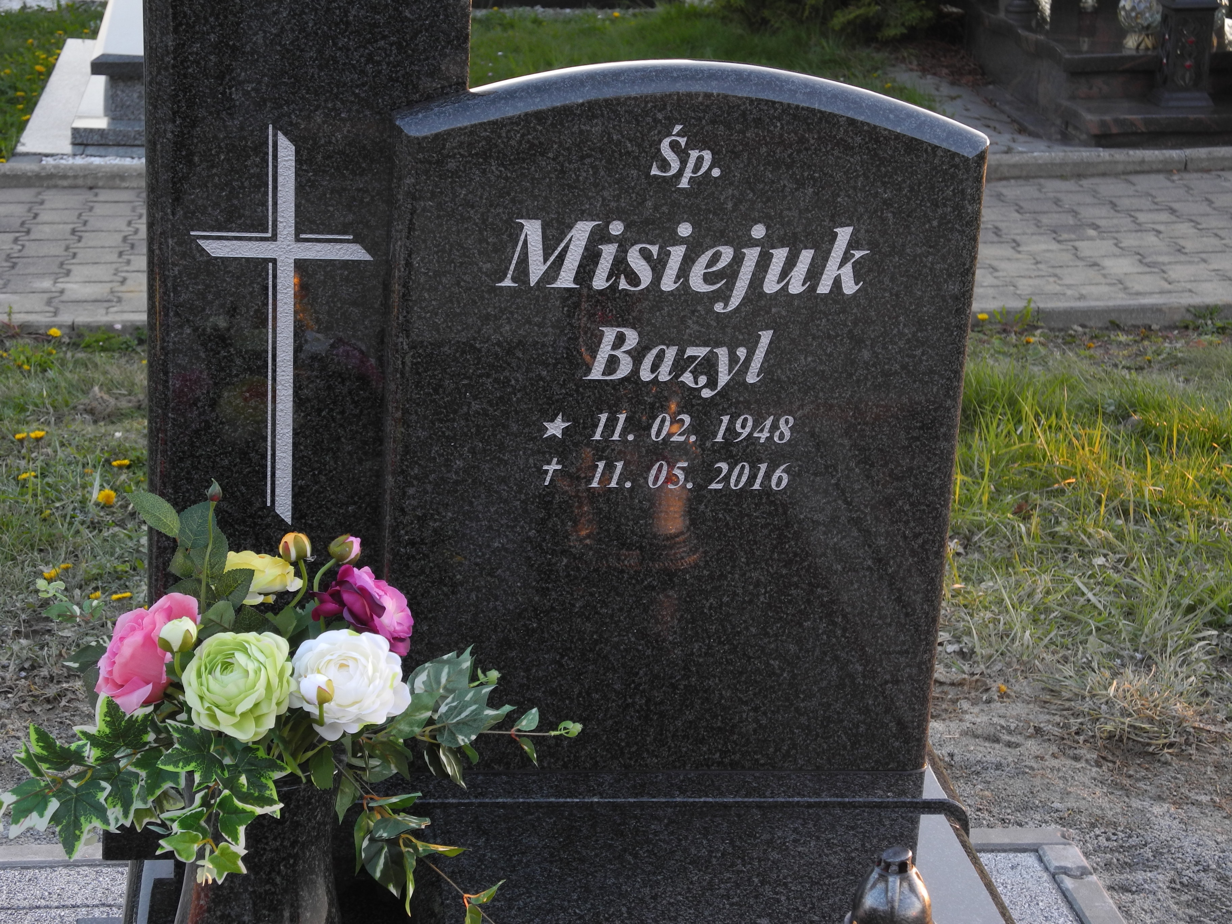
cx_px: 616
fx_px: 2705
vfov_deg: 19.4
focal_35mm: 76
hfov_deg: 25.7
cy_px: 462
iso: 100
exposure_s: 1/40
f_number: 4
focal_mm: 16.3
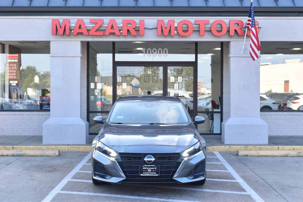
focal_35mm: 57
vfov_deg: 23.8
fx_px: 480
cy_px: 101
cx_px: 152
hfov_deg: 35.1
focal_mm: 38
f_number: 8
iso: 400
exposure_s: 1/160
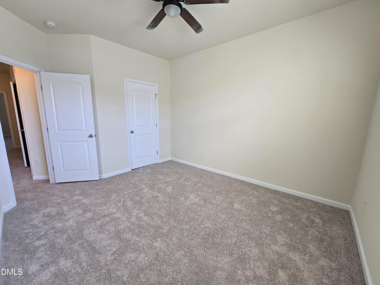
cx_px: 190
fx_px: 143
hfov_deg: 106.2
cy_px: 142
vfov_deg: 89.9
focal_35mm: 13
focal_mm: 2.2
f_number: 2.2
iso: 80
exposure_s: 1/60
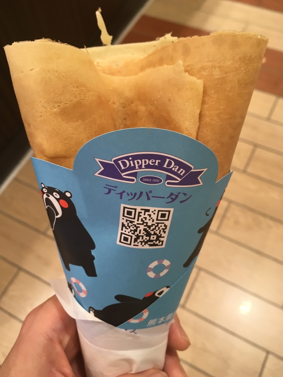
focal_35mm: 29
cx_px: 142
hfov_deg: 48.2
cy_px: 188
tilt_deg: -60.6
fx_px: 316
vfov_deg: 61.7
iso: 64
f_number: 2.2
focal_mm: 4.15
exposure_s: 1/30
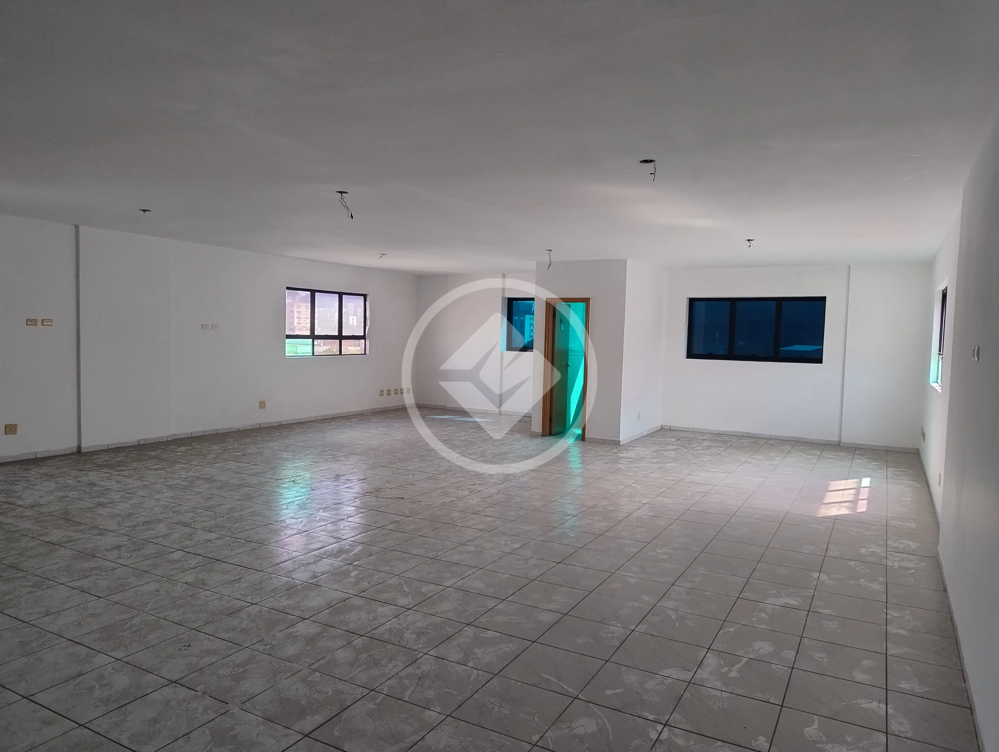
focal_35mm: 24
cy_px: 376
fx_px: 694
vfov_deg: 56.9
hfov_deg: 71.5
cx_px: 500
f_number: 1.8
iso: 497
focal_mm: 5.56
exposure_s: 1/120
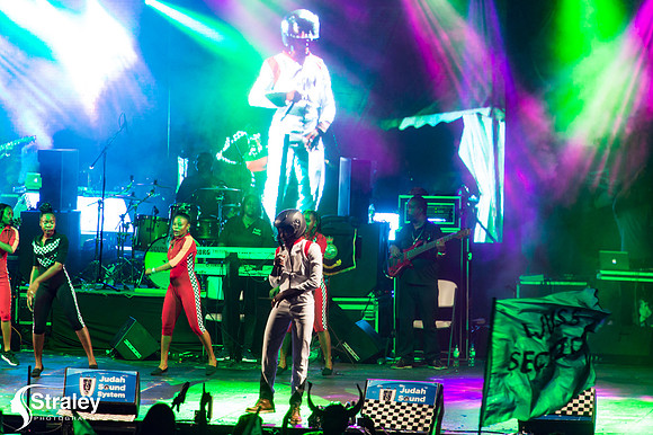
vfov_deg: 4.3
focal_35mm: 320
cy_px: 218
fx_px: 5801
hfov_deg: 6.4
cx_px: 326
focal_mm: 320
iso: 3200
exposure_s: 1/200
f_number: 5.6
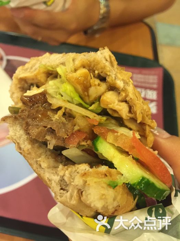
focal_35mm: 29
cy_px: 120
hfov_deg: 48.2
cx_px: 90
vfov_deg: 61.7
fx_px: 201
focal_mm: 4.15
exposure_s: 1/15
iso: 125
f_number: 2.2
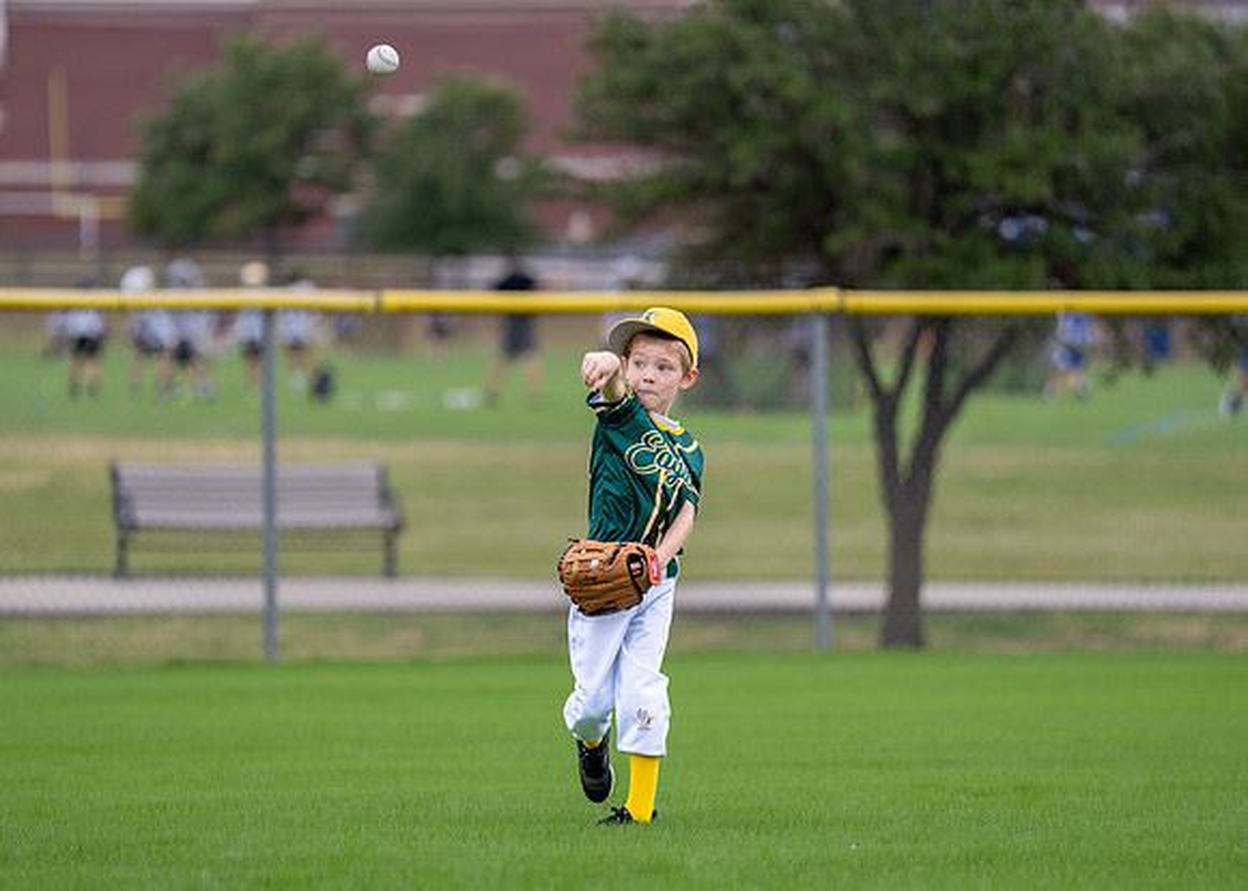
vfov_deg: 5.5
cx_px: 569
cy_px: 478
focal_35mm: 262
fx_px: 9282
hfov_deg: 7.7
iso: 320
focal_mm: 200
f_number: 2.8
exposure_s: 1/1250
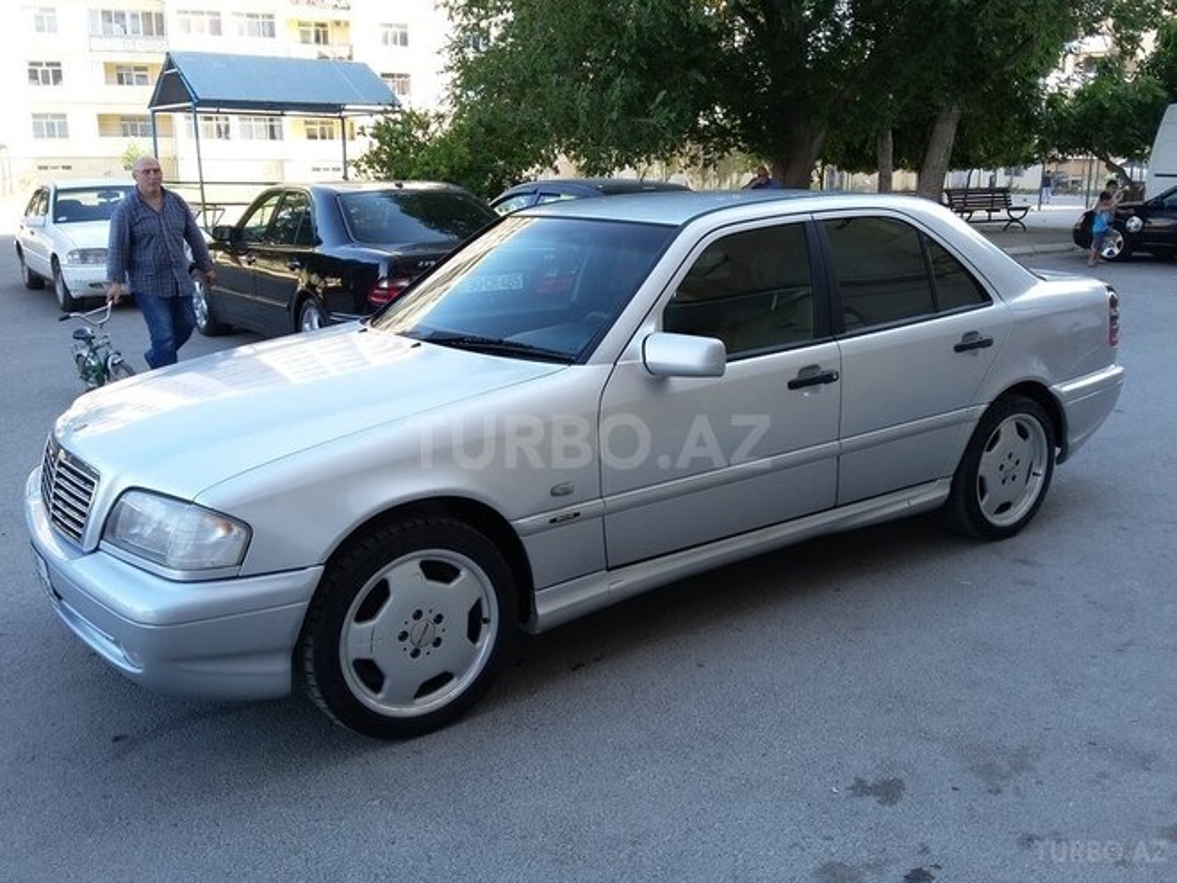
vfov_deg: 45.4
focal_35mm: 31
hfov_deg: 58.4
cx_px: 588
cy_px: 442
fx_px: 1054
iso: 50
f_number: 2.2
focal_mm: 3.3
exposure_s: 1/102
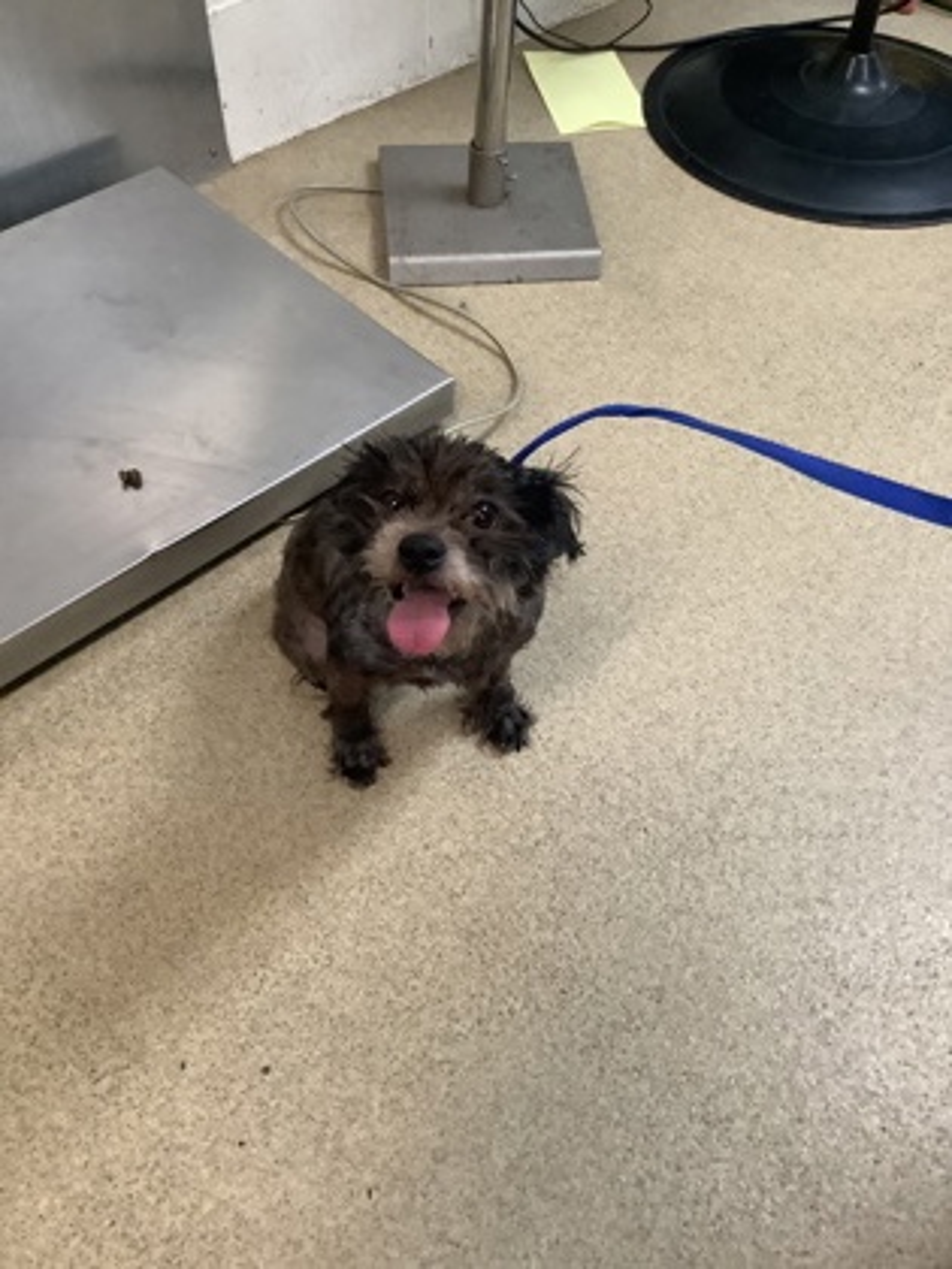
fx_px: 1137
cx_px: 476
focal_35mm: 31
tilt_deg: -52.0
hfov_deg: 45.4
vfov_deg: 58.4
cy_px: 634
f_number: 2.4
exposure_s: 1/60
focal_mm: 3.3
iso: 400
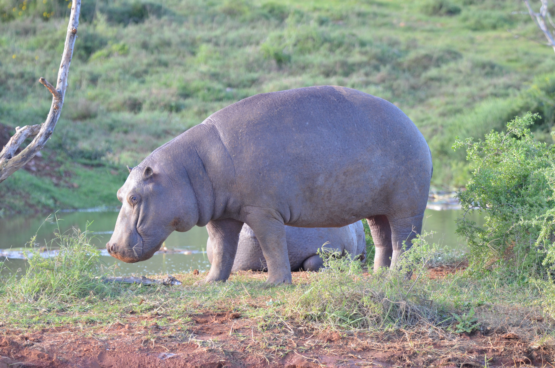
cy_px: 184
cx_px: 278
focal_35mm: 480
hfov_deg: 4.3
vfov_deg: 2.9
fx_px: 7385
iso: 800
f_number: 5.6
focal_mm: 320
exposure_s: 1/250
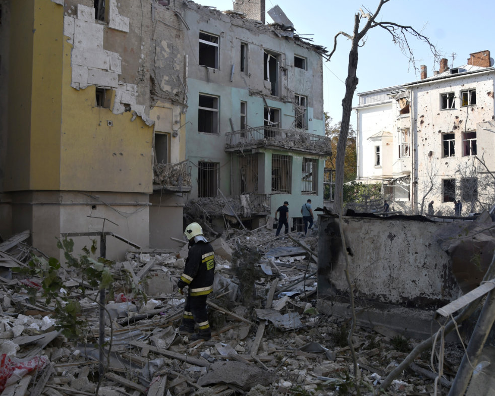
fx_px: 454
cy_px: 195
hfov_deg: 57.2
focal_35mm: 31
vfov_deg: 47.1
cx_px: 246
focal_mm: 18
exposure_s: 1/500
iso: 180
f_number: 5.6
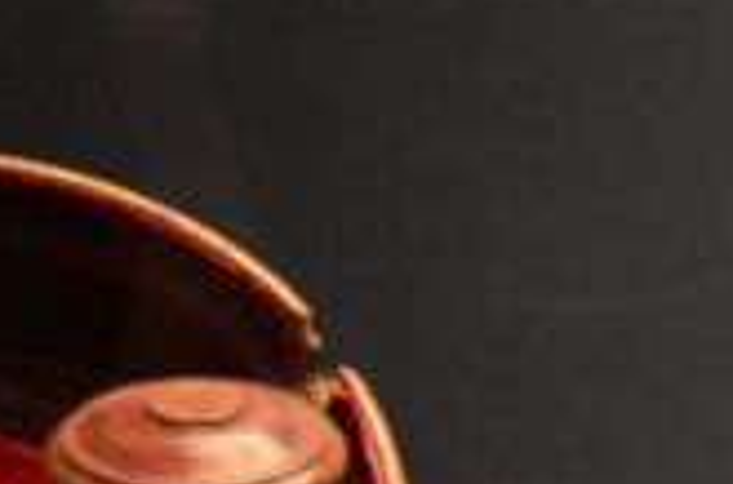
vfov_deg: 7.4
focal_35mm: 180
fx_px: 3653
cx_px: 1373
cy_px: 770
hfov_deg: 10.7
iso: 800
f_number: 4.2
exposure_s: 1/20
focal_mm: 31
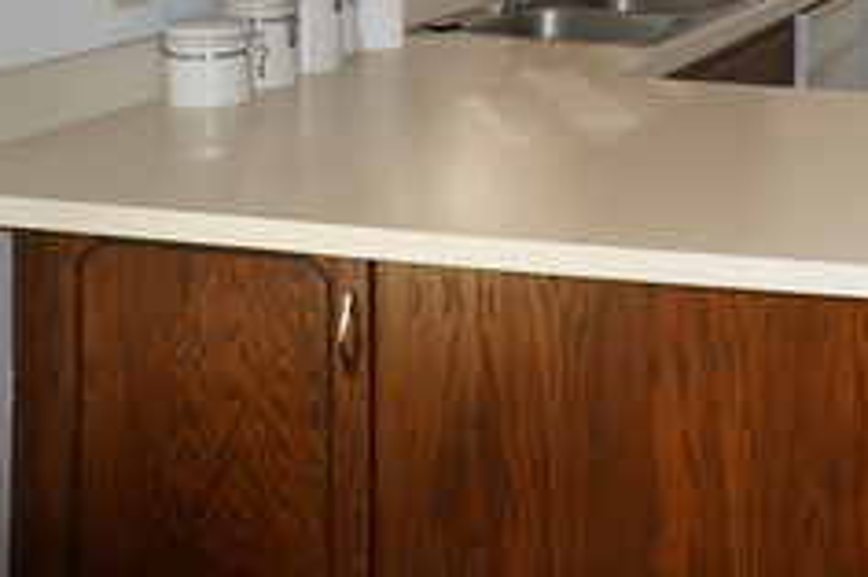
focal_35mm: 65
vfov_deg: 19.3
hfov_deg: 27.1
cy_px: -171
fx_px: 1566
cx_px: 1059
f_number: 4
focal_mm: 16
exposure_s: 1/160
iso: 320
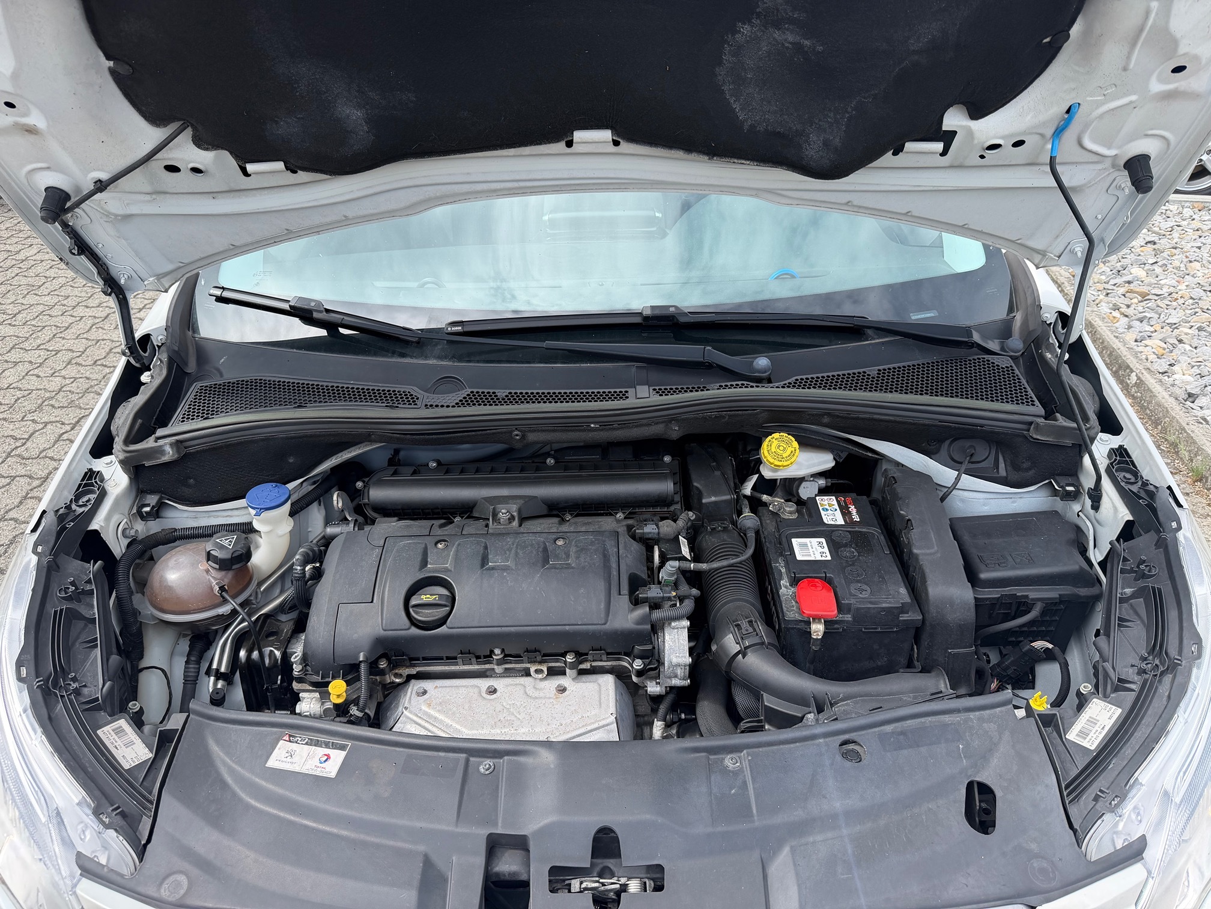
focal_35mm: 24
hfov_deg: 71.6
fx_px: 840
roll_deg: +0.1
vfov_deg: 56.8
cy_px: 454
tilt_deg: -34.9
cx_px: 606
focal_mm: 6.76
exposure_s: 1/1689
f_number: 1.78
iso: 80
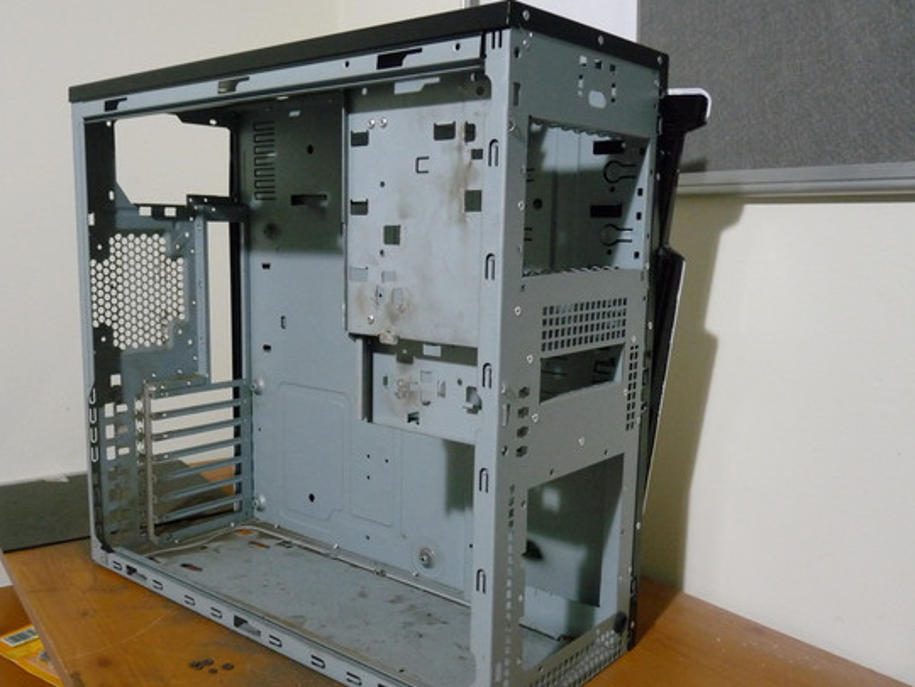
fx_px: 846
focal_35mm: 32
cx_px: 383
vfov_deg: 44.1
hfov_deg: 56.5
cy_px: 371
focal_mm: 4.8
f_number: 2.8
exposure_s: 1/8
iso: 400
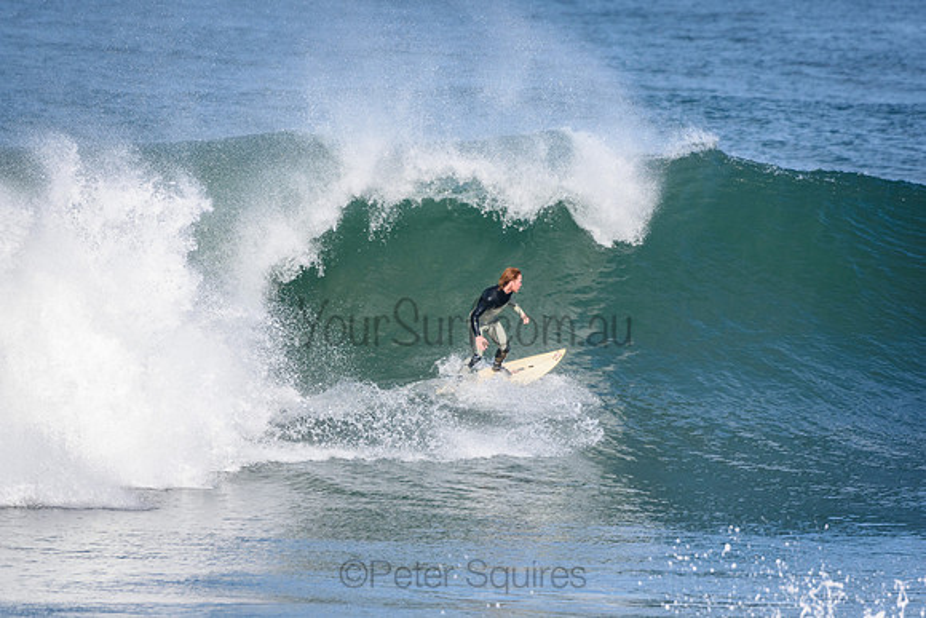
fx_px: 14664
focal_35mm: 570
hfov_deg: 3.6
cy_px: 309
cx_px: 463
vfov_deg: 2.4
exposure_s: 1/2000
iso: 400
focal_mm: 380
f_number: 5.6
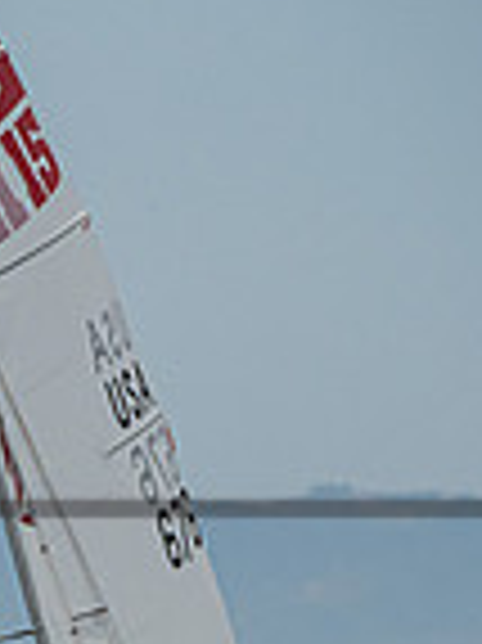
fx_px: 19690
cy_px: 741
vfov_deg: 1.9
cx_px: -669
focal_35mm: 1059
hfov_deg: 1.4
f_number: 8
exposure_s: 1/4000
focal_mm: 220
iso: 500
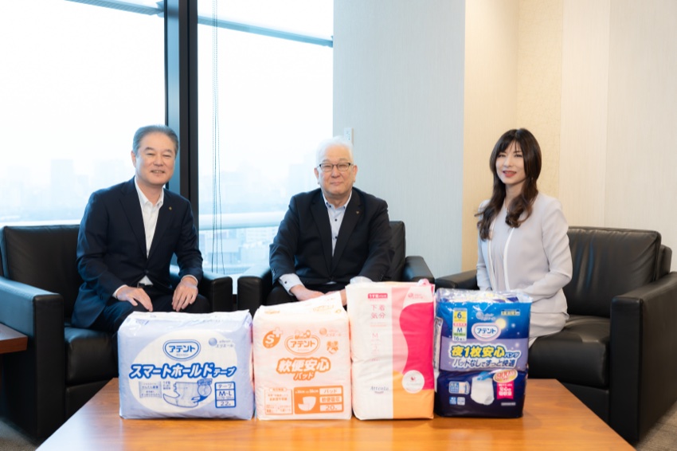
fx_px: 714
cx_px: 338
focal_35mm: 38
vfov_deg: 35.0
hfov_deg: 50.7
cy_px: 226
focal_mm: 38
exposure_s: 1/125
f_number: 4.5
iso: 1000
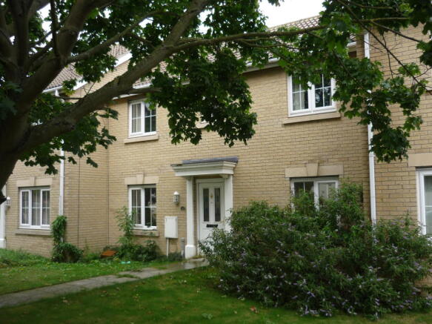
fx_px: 412
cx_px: 216
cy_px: 162
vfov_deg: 42.9
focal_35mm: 33
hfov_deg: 55.4
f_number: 2.8
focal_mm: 5.5
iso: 100
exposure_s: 1/200
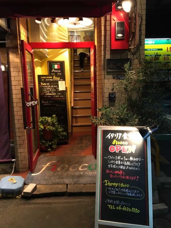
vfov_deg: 61.7
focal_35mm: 29
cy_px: 114
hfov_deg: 48.2
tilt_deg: -8.4
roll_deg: +1.4
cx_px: 86
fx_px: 191
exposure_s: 1/20
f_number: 2.2
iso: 200
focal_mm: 4.15
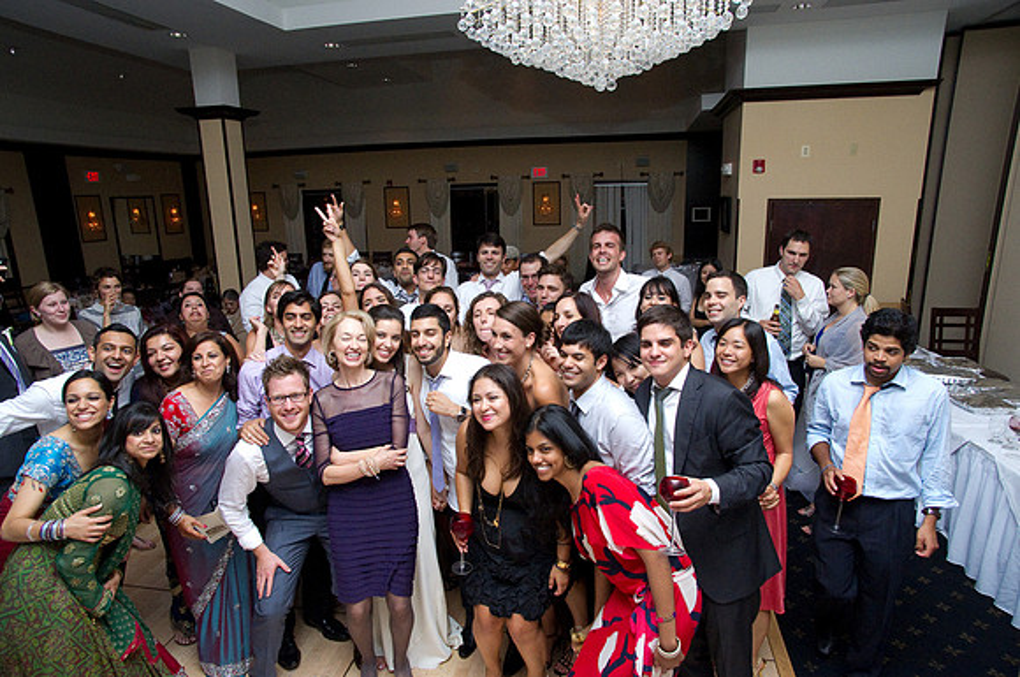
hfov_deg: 81.3
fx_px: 594
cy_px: 338
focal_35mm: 21
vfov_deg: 59.3
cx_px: 510
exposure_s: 1/180
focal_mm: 14
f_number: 6.3
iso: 2500
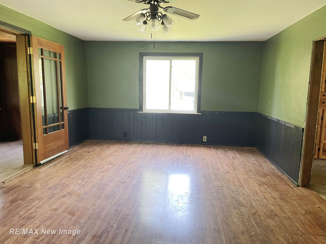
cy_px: 122
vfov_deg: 53.1
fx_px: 245
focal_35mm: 26
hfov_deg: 67.3
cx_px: 163
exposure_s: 1/60
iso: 200
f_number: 1.6
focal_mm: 4.2
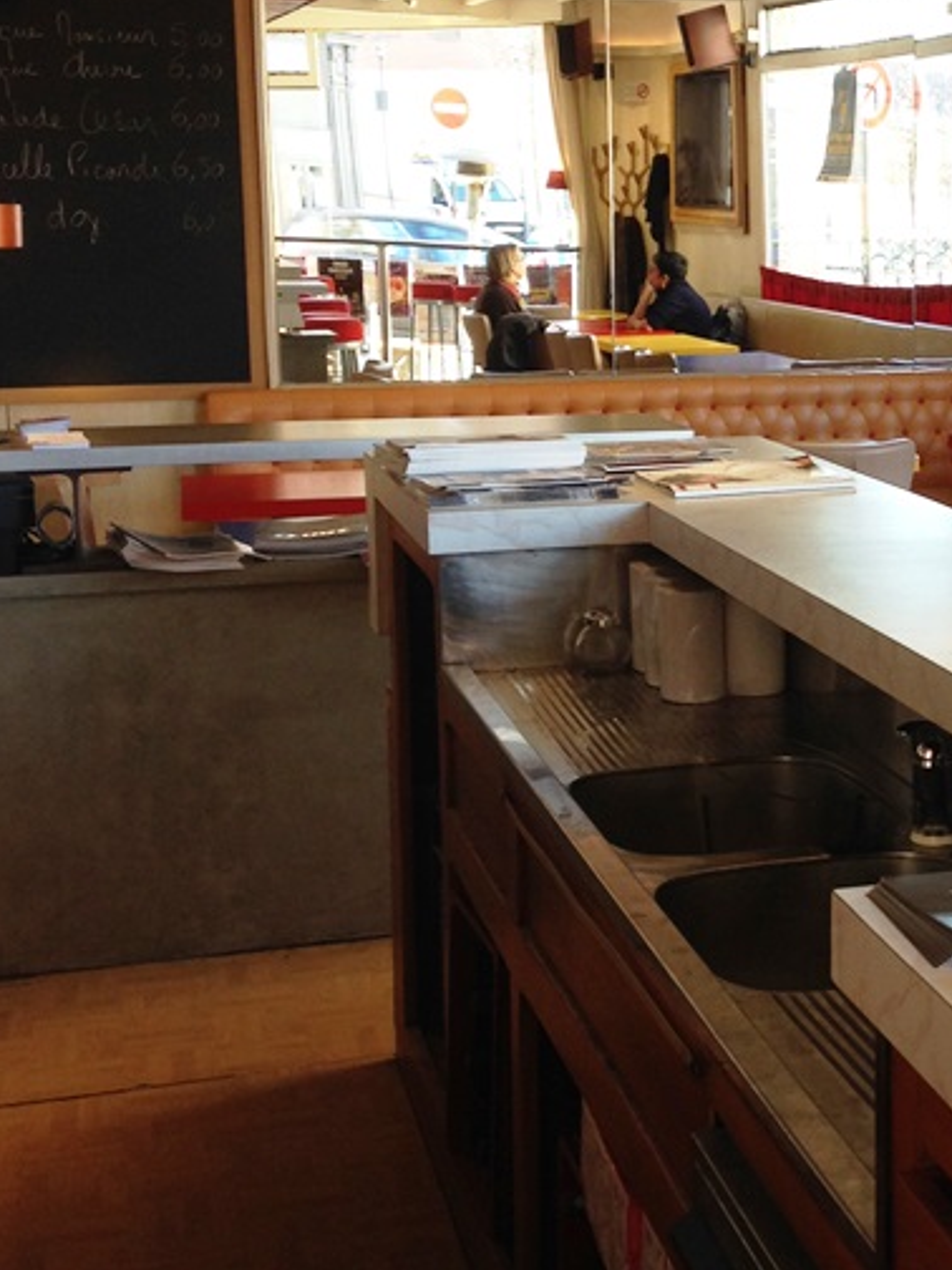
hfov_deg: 21.3
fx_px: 2457
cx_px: 917
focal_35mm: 67
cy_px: 466
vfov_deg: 28.8
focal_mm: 4.12
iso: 50
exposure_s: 1/40
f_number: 2.4
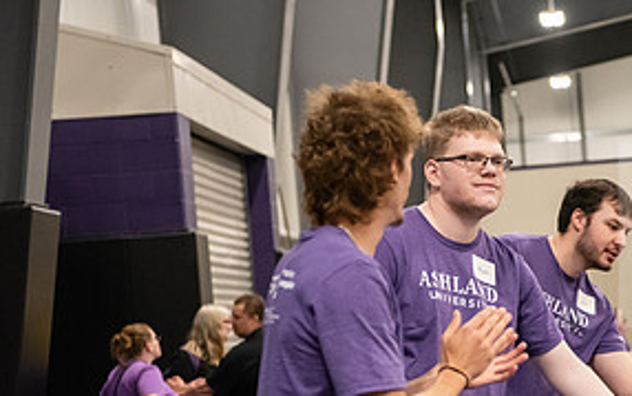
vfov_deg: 10.8
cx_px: 552
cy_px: 410
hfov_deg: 17.2
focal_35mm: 120
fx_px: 2068
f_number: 3.2
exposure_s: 1/320
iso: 4000
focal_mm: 58
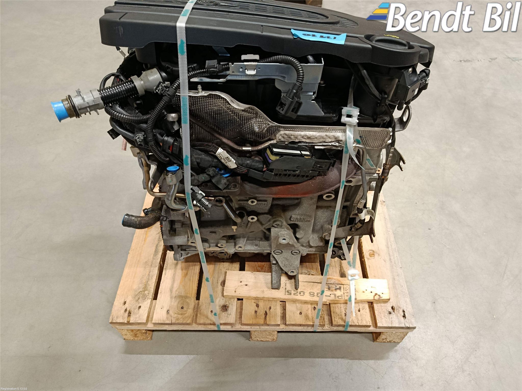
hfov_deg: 71.6
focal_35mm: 24
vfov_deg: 56.8
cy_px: 196
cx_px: 261
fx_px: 362
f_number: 1.7
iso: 1420
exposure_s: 1/50
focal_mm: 5.24
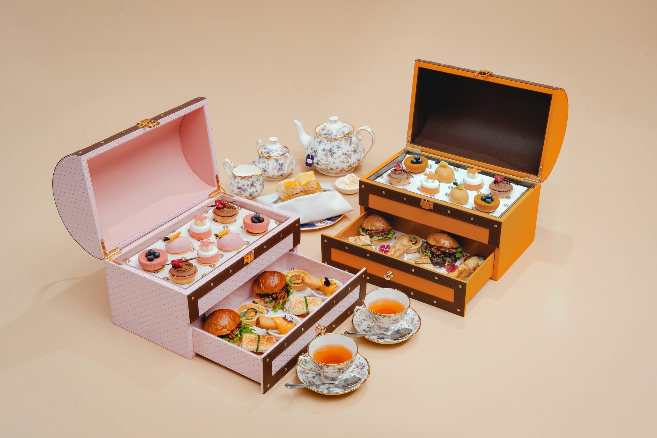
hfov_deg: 41.9
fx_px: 858
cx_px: 328
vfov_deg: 28.6
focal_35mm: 47
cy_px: 219
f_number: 11
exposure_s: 1/200
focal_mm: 47
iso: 250
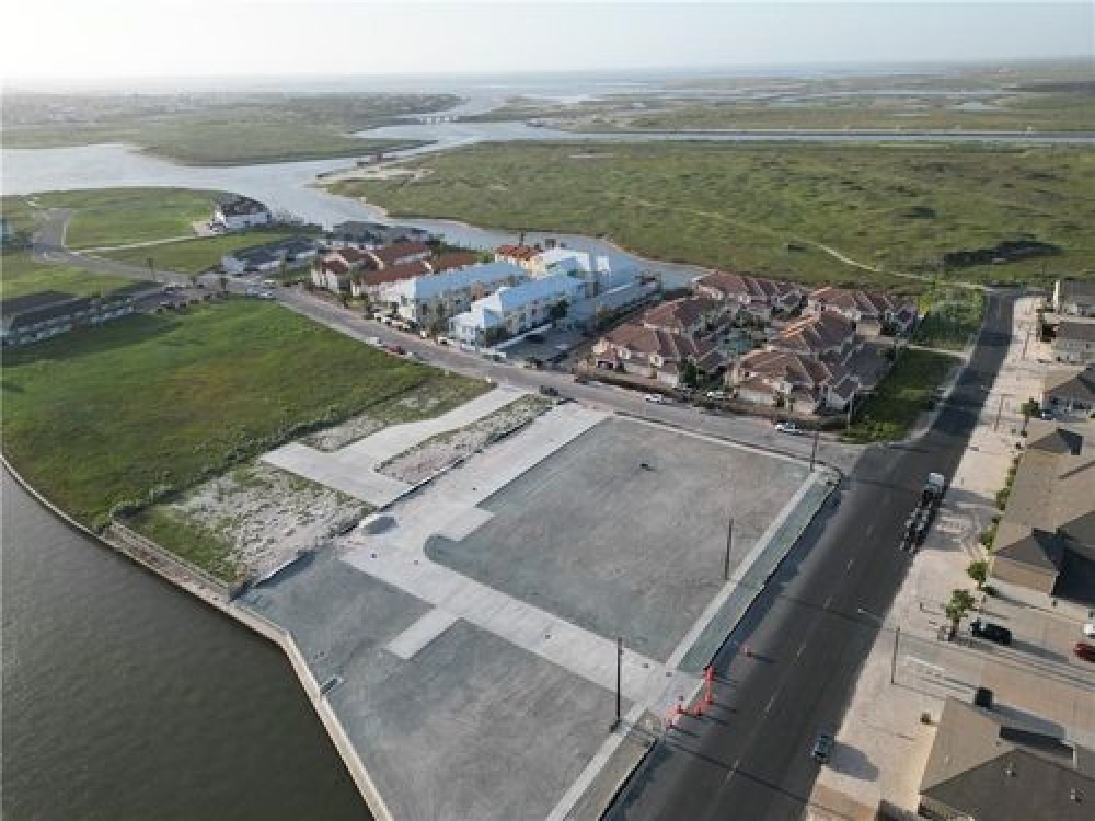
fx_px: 759
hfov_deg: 71.6
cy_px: 410
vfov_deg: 56.8
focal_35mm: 24
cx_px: 548
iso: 200
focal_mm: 6.72
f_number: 1.7
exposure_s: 1/2000
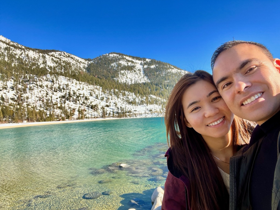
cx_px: 140
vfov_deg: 58.9
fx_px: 186
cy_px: 105
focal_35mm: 23
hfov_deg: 73.9
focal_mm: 2.71
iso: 32
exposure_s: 1/219
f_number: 2.2
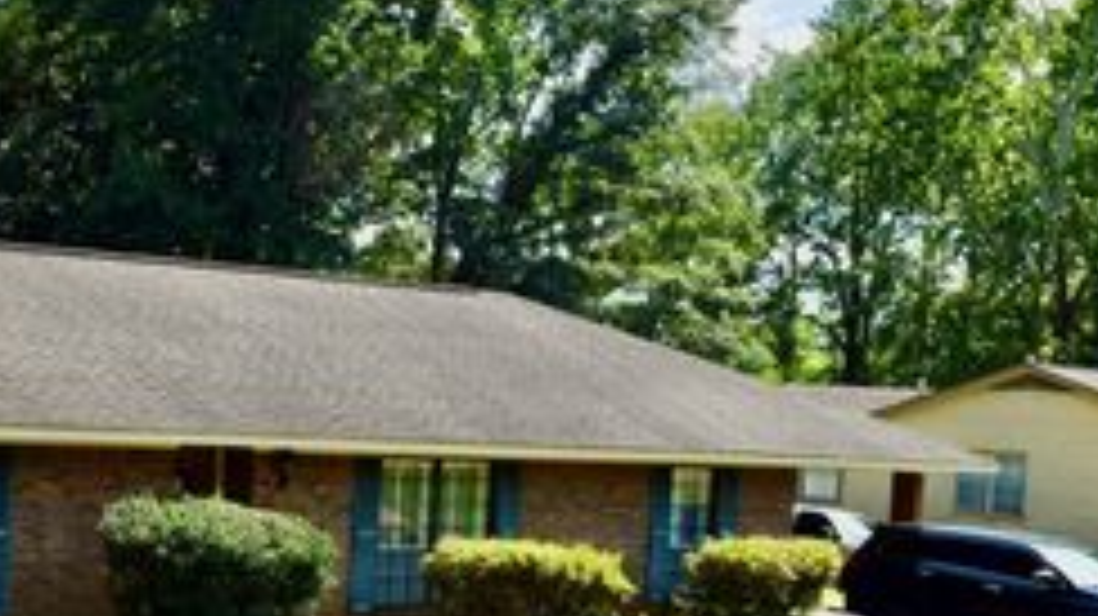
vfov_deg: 20.5
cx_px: 140
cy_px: 470
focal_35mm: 58
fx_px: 1688
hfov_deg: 34.3
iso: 200
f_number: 9
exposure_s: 1/320
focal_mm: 18
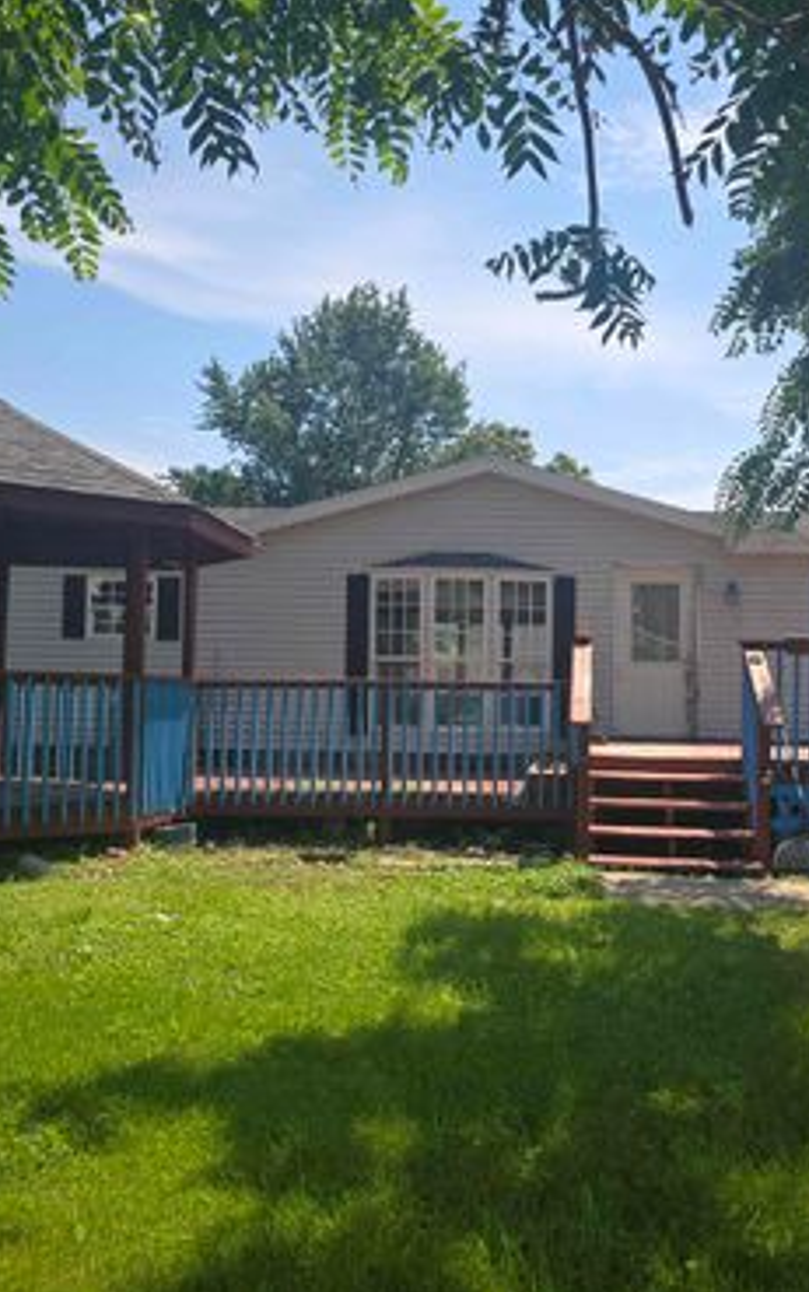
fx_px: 1163
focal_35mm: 33
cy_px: 653
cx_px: 497
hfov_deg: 38.2
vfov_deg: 58.1
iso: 12
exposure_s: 1/607
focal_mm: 6.3
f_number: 1.7
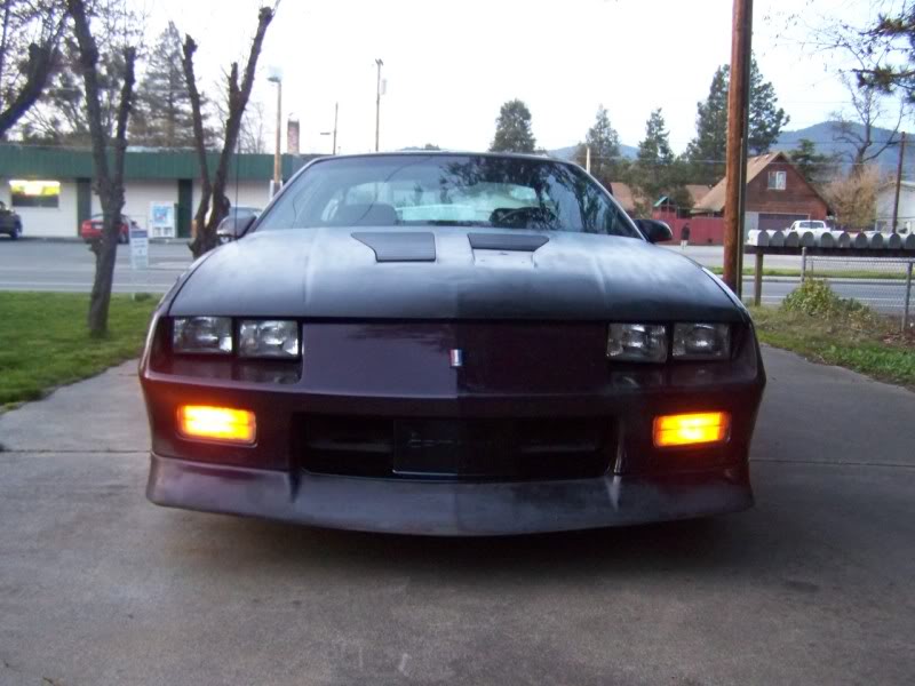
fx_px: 1004
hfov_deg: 49.0
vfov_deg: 37.7
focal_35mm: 38
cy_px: 343
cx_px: 458
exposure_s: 1/30
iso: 400
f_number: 2.8
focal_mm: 6.3
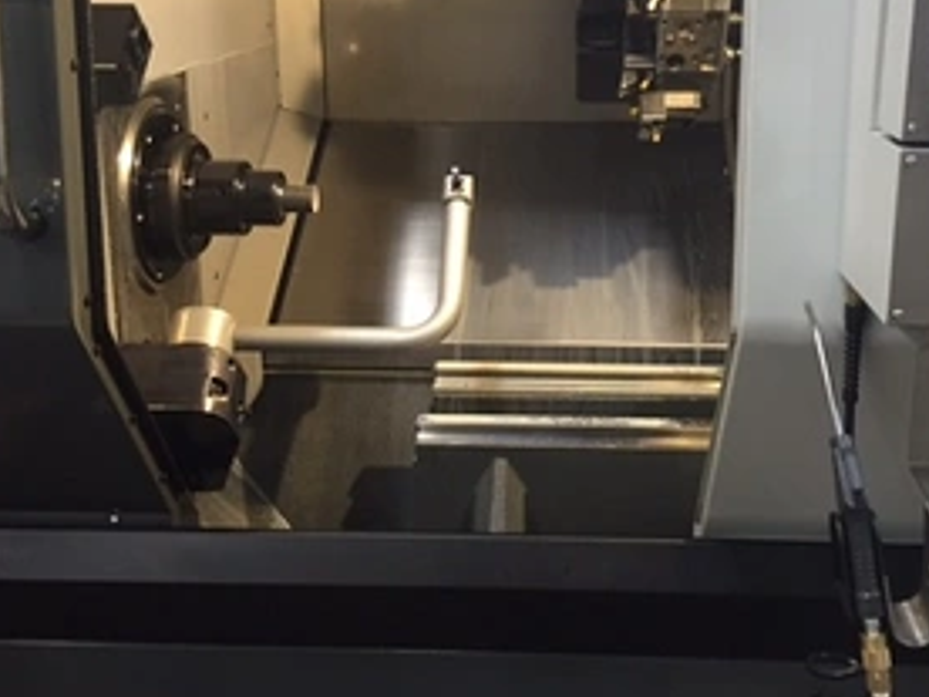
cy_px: 246
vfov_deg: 34.1
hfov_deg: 44.7
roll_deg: -1.0
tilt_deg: -13.7
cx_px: 522
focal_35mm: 42
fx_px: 1127
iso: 160
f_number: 2.2
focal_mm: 4.15
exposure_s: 1/30
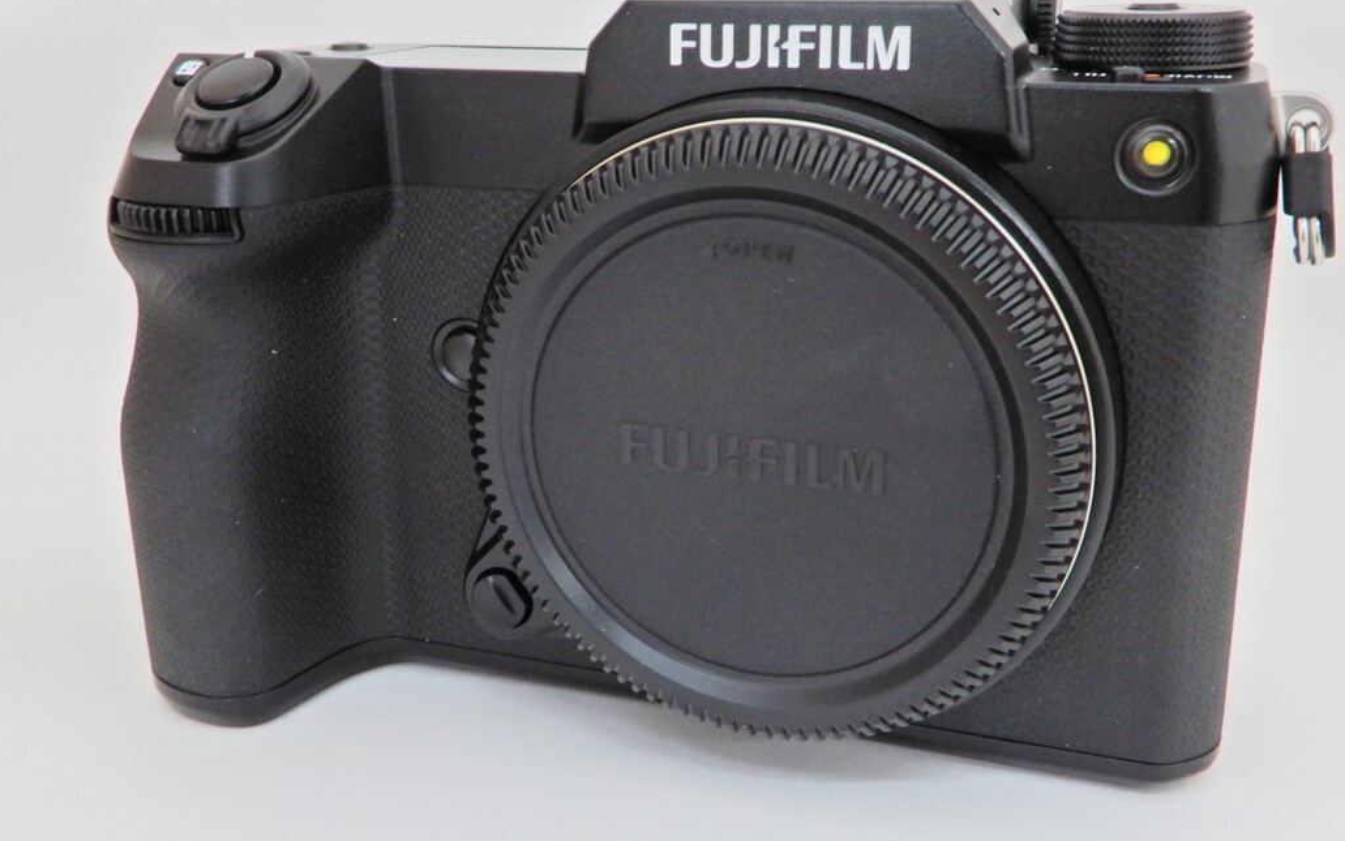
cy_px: 373
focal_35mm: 37
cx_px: 711
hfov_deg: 52.7
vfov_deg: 34.4
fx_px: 1357
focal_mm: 5.4
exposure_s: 1/25
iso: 280
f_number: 4
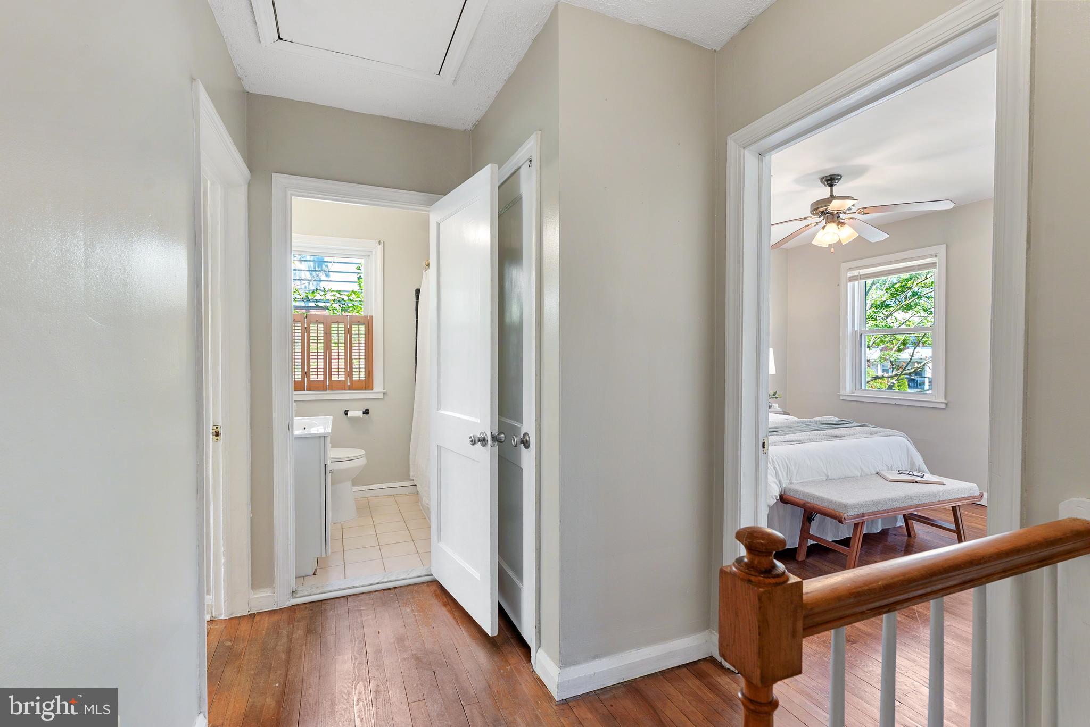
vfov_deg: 73.8
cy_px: 364
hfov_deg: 96.7
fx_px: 485
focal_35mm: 16
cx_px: 545
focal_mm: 16
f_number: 8
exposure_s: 1/2.5
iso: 200
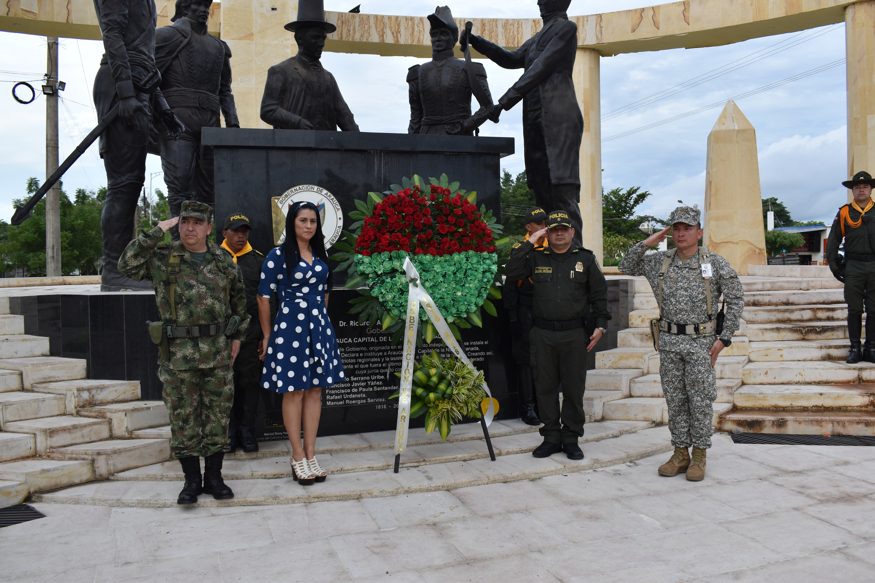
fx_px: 729
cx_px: 438
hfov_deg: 61.9
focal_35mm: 30
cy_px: 292
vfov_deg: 43.6
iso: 400
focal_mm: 20
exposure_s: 1/160
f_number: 6.3
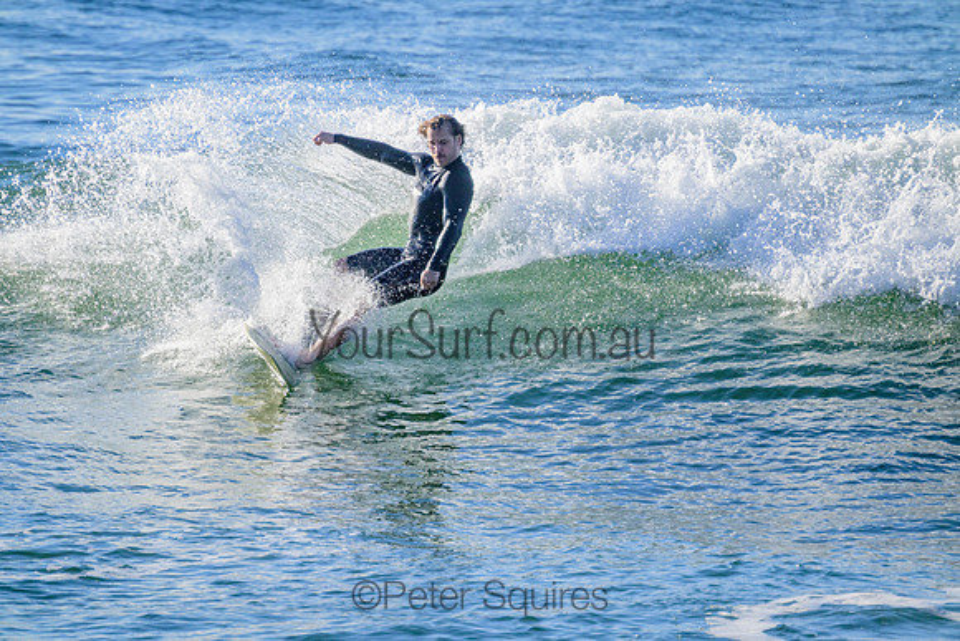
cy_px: 320
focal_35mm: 800
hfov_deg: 2.6
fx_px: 21337
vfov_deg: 1.7
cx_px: 480
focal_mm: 800
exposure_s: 1/2000
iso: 900
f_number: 11
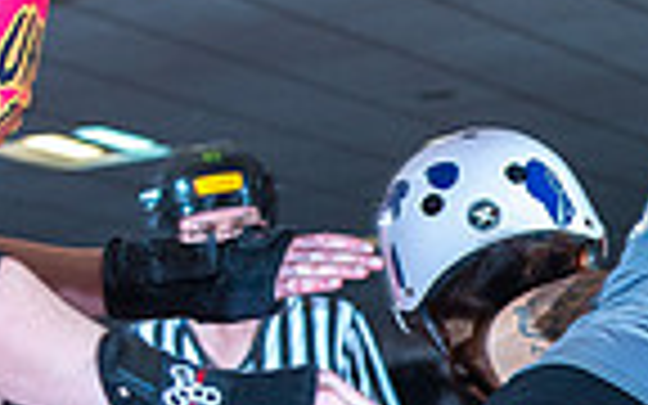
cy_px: 592
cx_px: 972
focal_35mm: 354
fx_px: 6252
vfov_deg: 3.7
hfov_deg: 5.9
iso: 800
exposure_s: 1/160
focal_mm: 86
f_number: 7.1
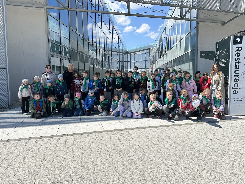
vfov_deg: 56.8
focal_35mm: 24
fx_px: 170
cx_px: 122
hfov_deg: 71.6
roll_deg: +0.7
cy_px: 92
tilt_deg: -4.8
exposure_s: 1/4762
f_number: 1.78
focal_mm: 6.86
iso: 80
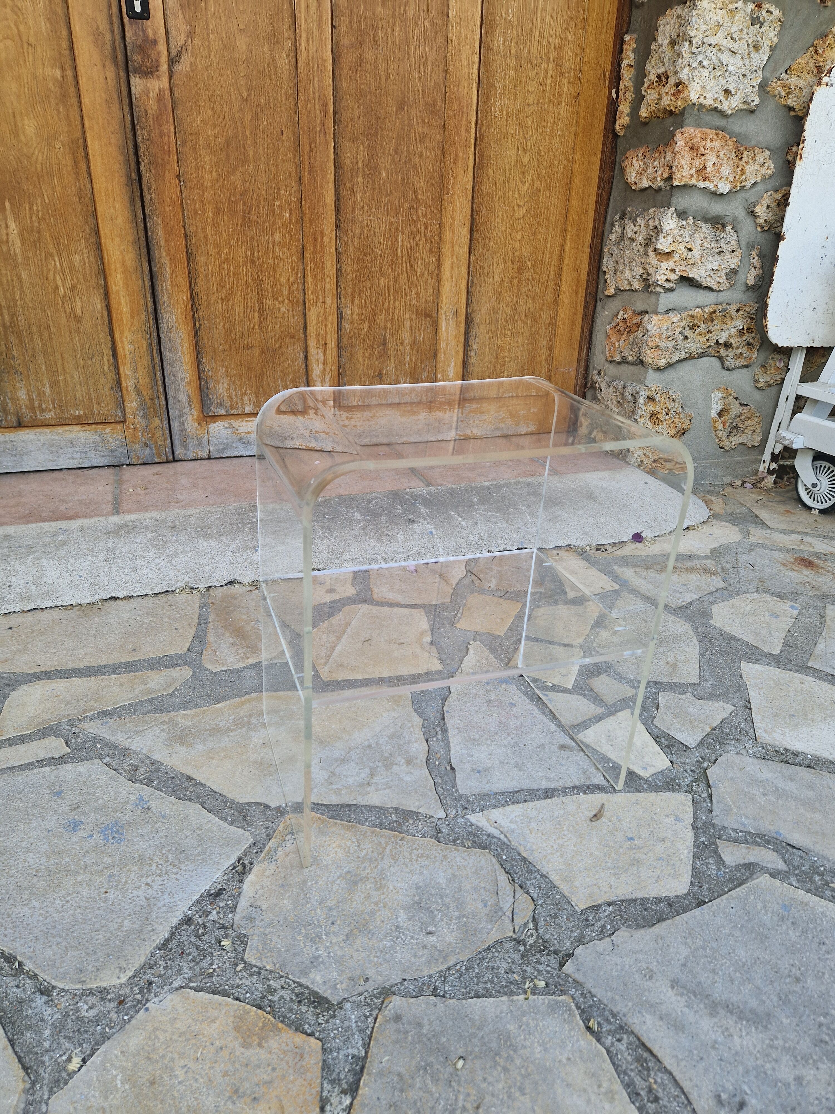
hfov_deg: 58.9
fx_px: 740
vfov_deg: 73.9
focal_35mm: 23
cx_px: 418
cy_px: 557
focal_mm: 5.4
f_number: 1.8
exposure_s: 1/180
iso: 50
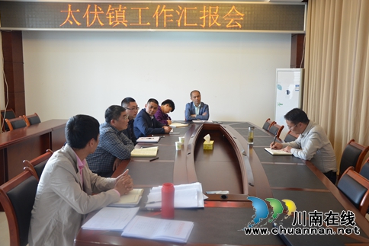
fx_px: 349
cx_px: 188
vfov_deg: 38.9
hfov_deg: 55.8
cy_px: 123
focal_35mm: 34
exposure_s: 1/60
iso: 800
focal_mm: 22
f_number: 4
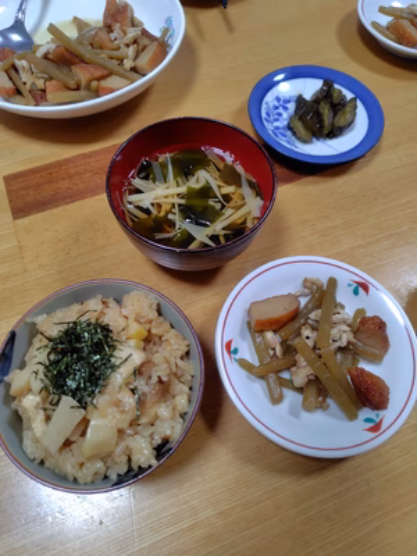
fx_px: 369
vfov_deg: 73.9
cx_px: 208
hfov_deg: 58.9
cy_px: 278
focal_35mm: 23
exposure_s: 1/60
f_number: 1.9
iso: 331
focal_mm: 5.6
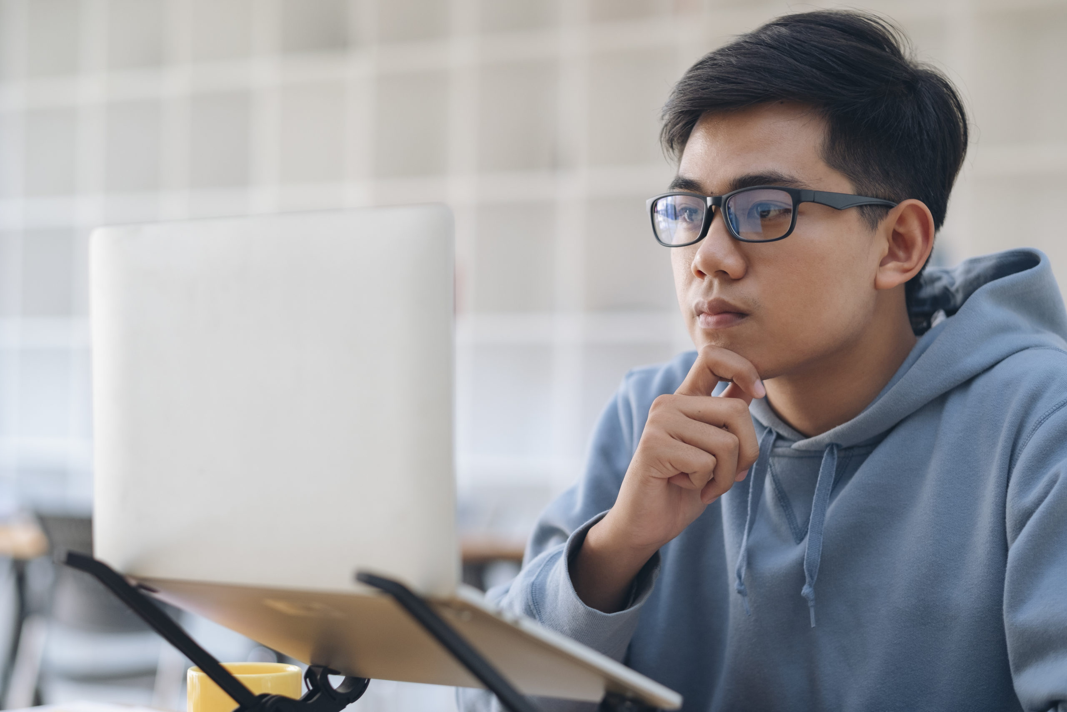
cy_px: 356
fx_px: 2490
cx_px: 534
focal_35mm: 84
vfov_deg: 16.3
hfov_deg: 24.2
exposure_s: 1/125
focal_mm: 56
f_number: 2
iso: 320
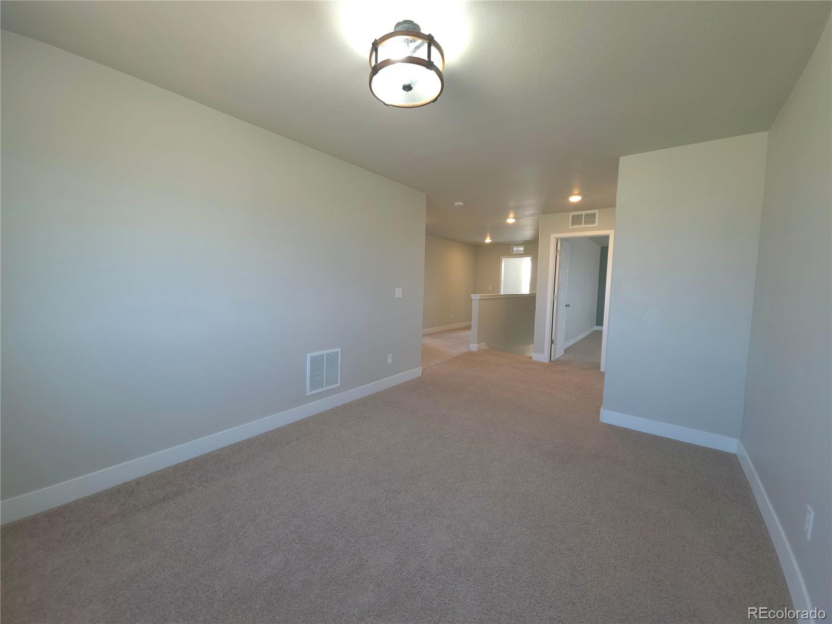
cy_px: 312
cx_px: 416
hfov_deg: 106.2
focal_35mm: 13
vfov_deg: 89.9
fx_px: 312
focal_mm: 2.2
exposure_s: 1/30
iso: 40
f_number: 1.9
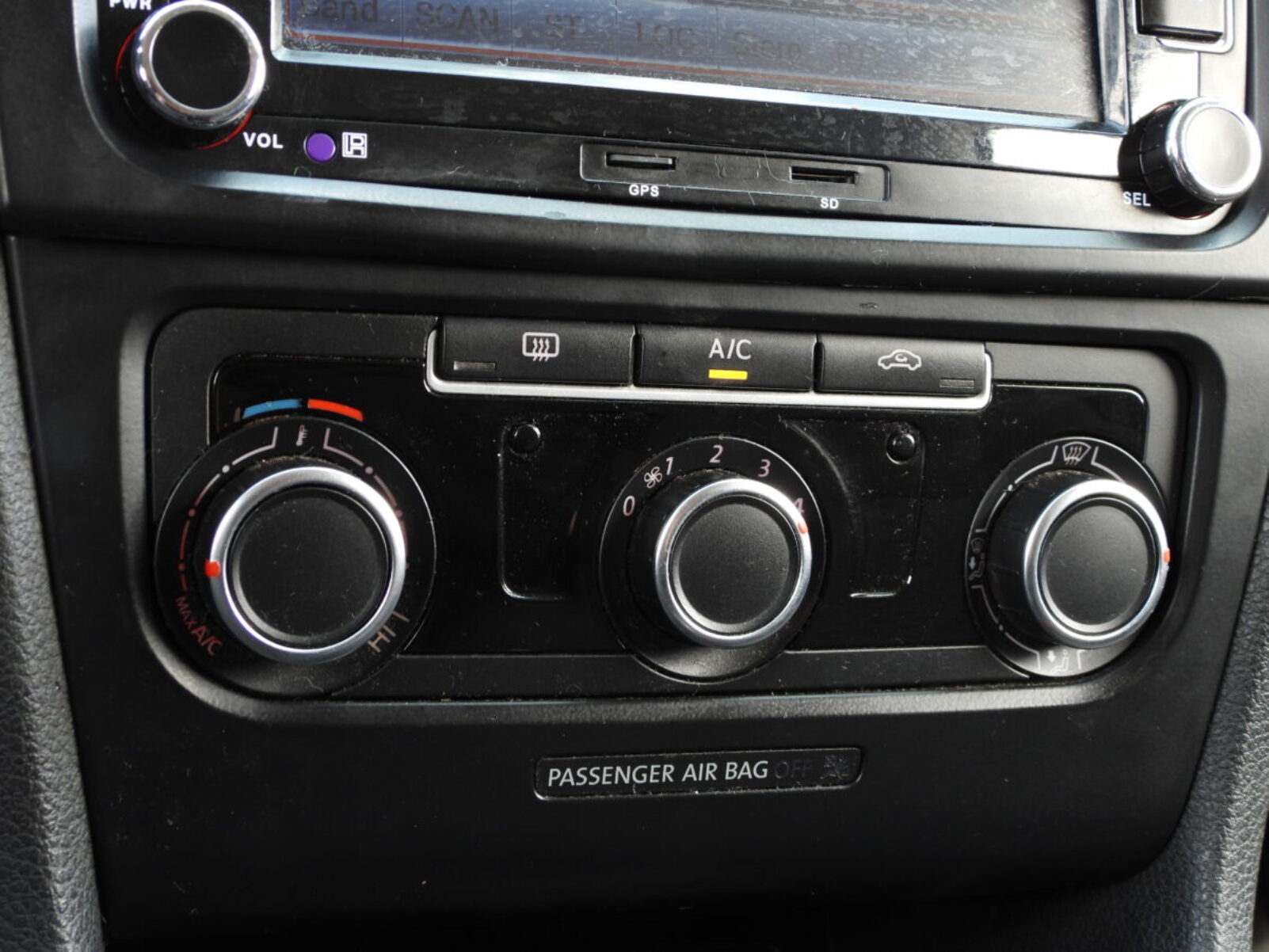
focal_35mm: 55
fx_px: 2017
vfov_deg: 26.6
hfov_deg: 34.9
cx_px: 634
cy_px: 476
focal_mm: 9.8
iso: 110
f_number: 3.5
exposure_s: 1/30
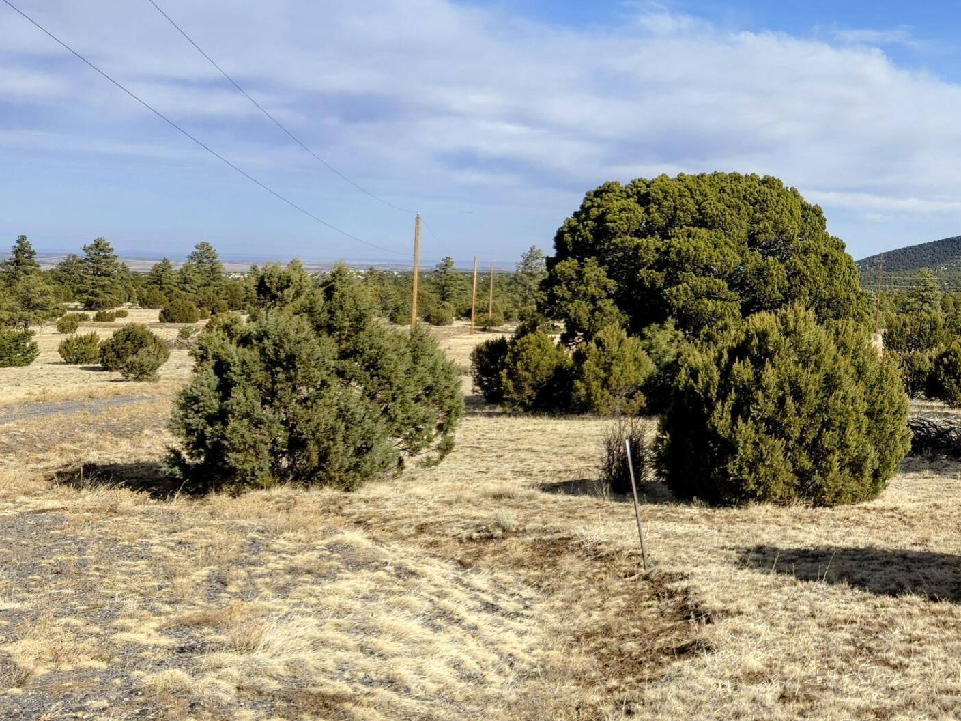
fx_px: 1360
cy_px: 215
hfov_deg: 35.3
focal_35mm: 49
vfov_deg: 29.4
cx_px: 953
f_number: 1.7
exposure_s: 1/578
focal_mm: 6.3
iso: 12
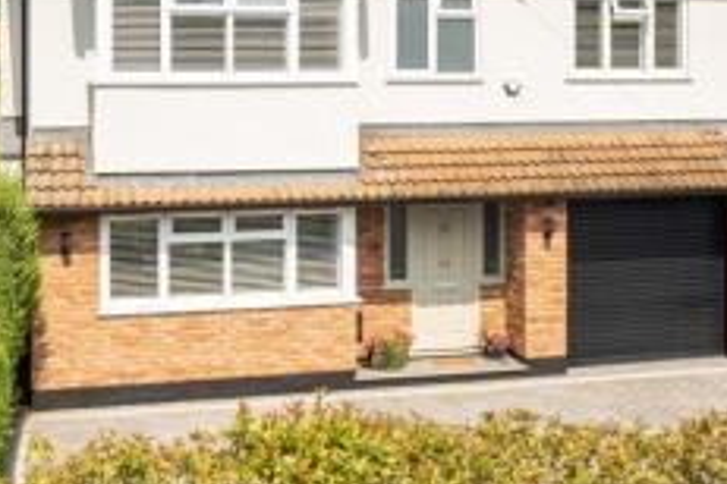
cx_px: 431
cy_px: 102
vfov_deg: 21.0
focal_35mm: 64
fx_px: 1292
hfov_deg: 31.3
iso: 400
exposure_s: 1/640
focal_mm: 21
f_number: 8
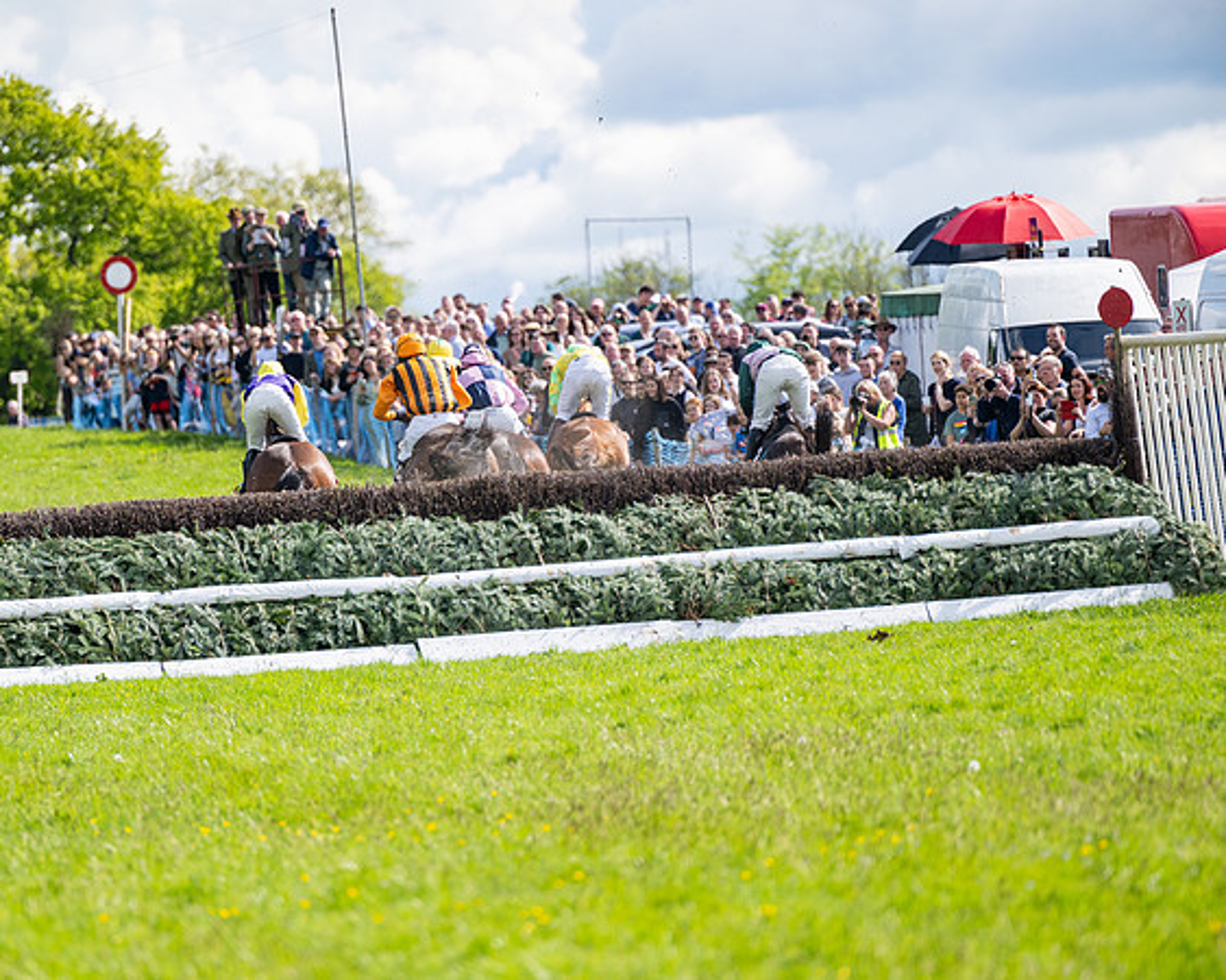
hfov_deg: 6.1
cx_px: 490
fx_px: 11444
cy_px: 490
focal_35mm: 315
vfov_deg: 4.9
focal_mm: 280
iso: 200
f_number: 4
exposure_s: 1/1600
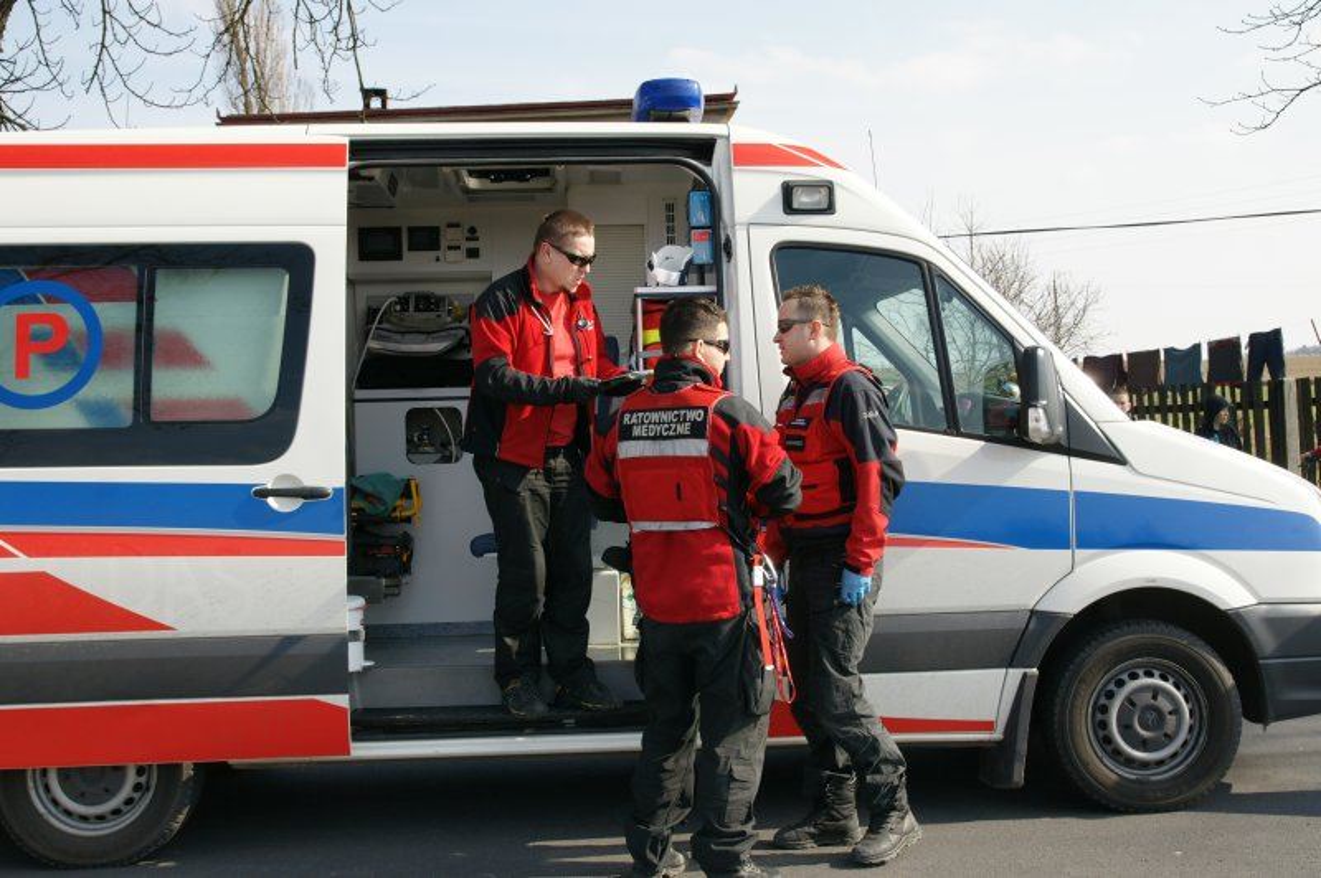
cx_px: 660
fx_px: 1430
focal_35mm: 39
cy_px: 439
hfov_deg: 49.6
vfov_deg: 34.2
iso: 200
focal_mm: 26
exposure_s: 1/320
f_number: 9
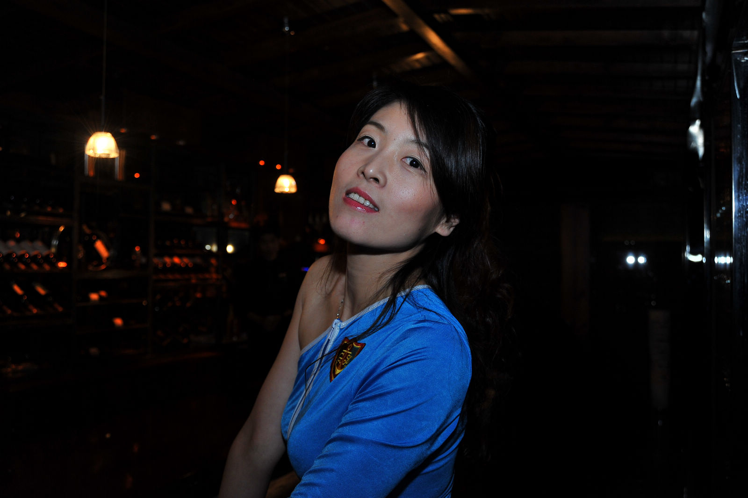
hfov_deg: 54.5
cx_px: 374
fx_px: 727
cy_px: 249
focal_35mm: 35
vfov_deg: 37.8
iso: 1000
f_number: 5.6
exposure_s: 1/80
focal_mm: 35
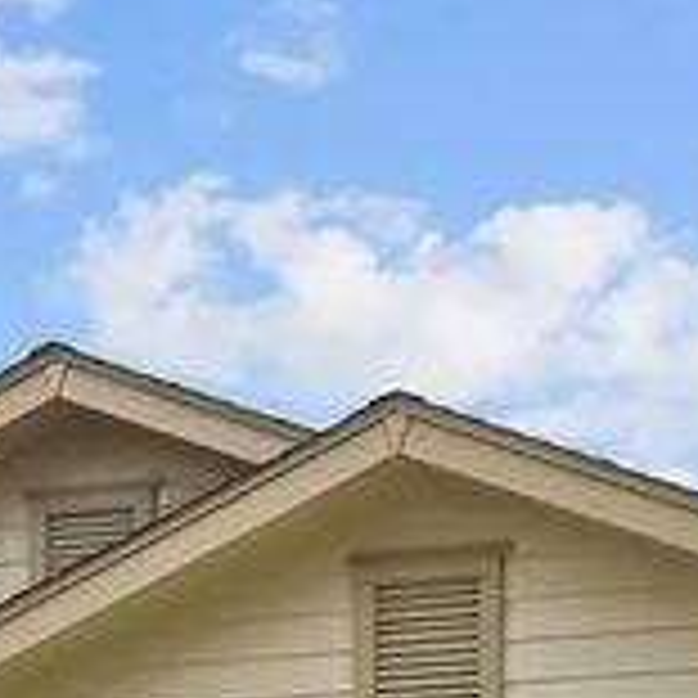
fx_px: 3468
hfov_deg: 11.2
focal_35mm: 152
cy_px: 1099
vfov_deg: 11.0
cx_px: -248
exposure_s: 1/1000
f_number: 10
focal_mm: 27
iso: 400
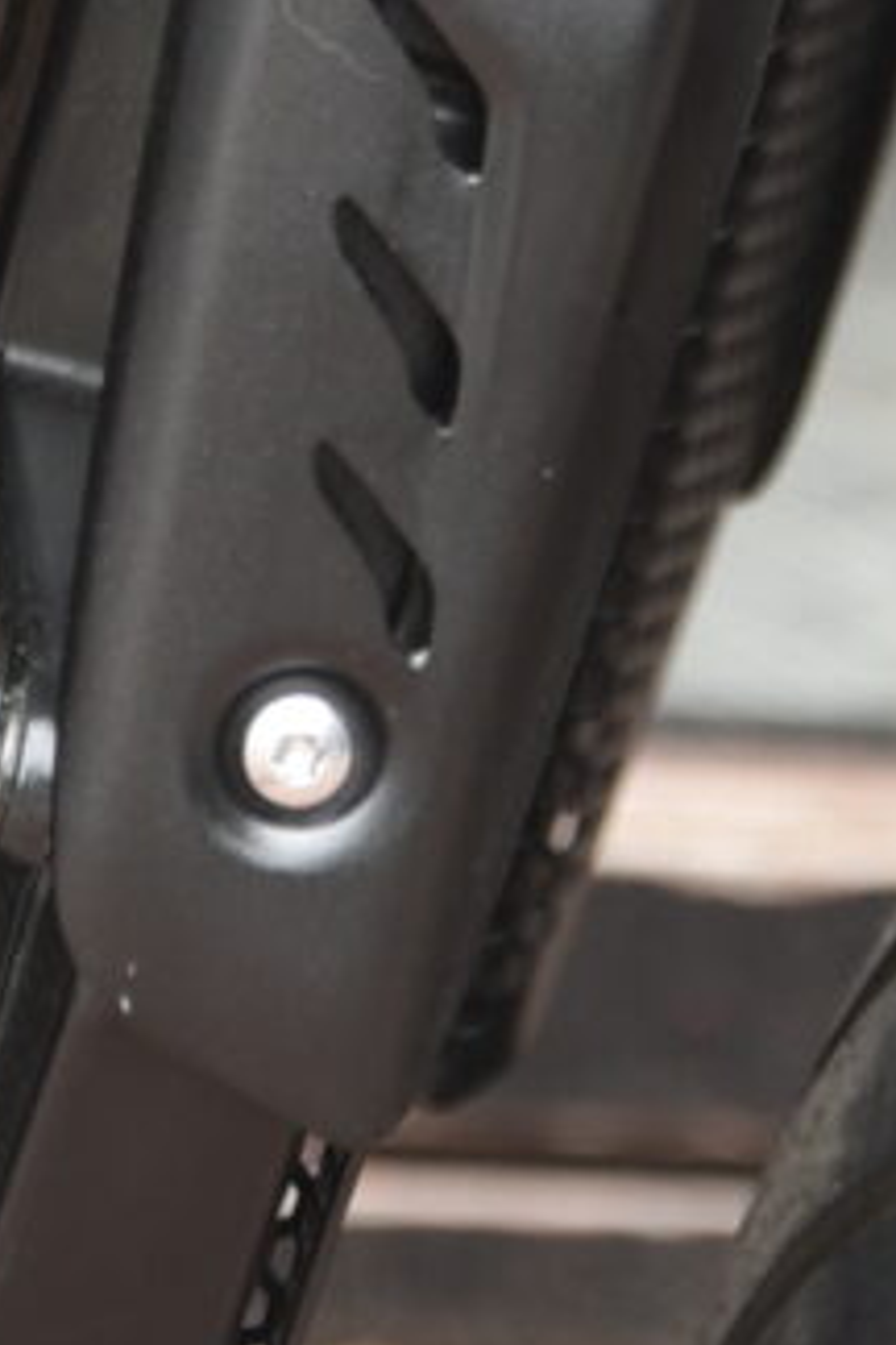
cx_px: 628
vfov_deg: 3.7
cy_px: -639
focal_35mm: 553
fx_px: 20644
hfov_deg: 2.5
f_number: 2.8
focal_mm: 70
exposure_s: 1/40
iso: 100
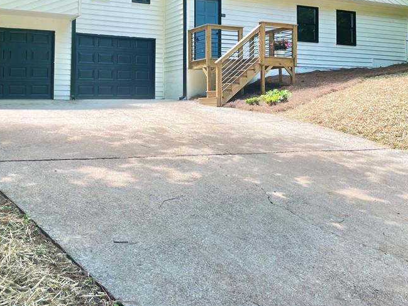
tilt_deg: +3.5
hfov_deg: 45.7
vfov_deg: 34.5
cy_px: 84
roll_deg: +0.1
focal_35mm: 41
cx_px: 182
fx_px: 483
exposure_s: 1/309
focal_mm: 4.2
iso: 32
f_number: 1.6
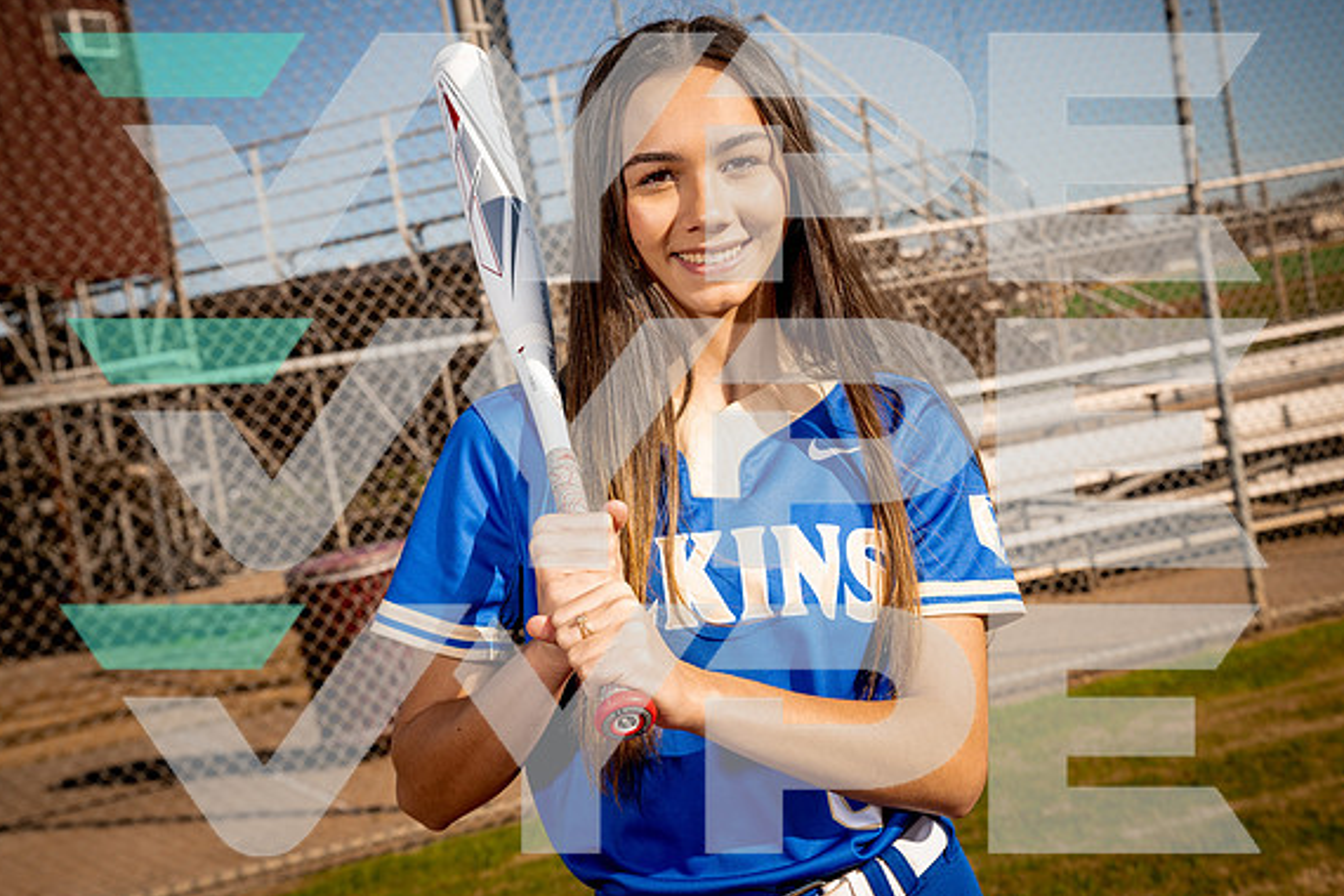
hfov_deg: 35.1
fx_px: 2128
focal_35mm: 57
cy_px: 444
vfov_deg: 23.8
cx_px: 667
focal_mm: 56
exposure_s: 1/250
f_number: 7.1
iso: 100
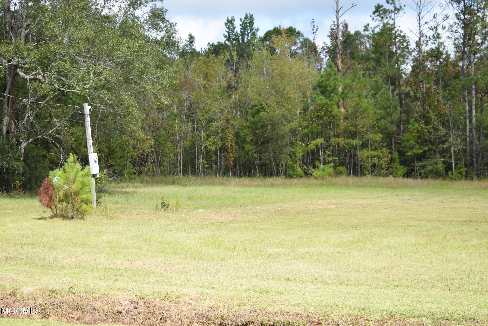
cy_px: 163
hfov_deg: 27.0
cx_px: 244
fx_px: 1017
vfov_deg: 18.2
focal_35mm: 75
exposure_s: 1/250
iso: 100
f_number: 5.6
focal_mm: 50
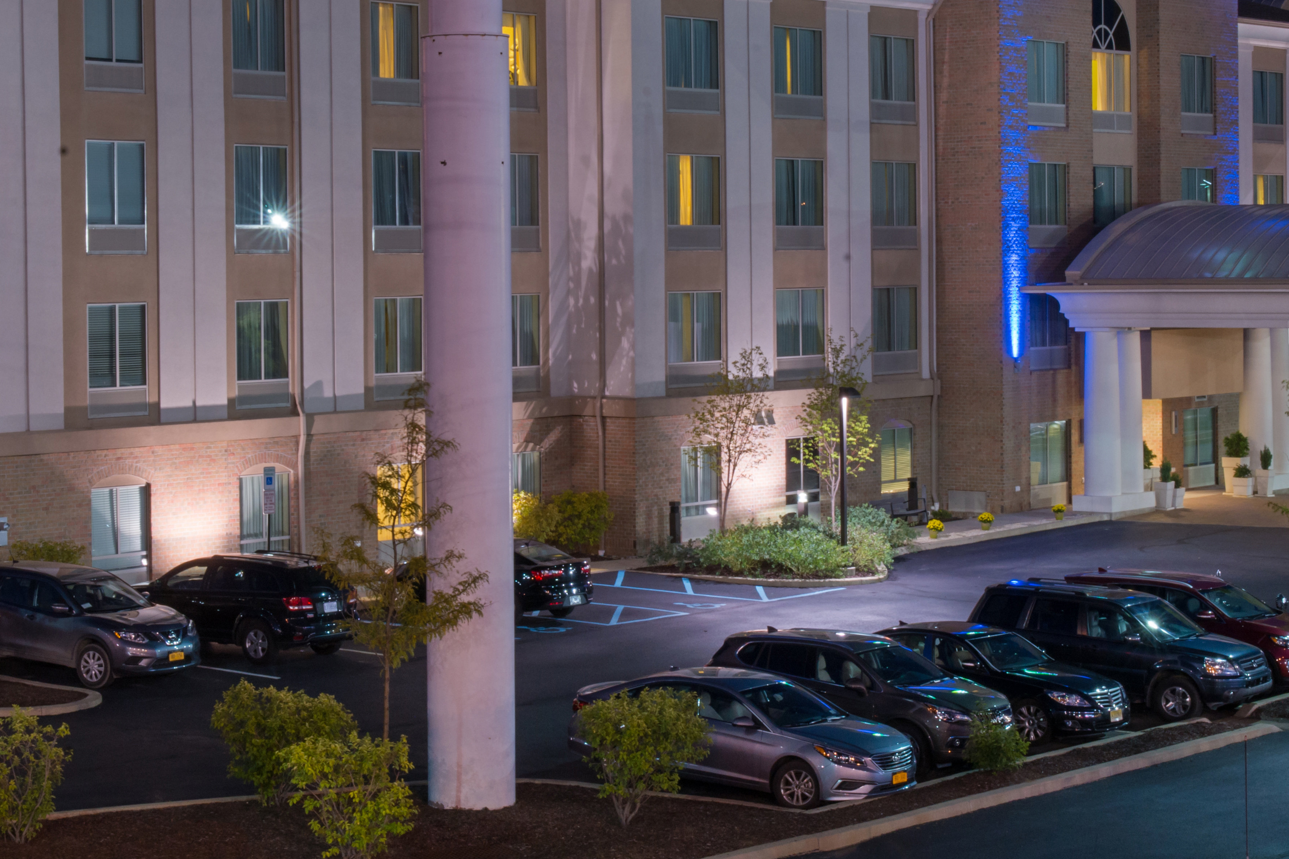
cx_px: 583
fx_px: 2971
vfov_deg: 16.4
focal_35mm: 83
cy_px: 301
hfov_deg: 24.5
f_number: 22
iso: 400
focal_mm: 40
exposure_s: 15
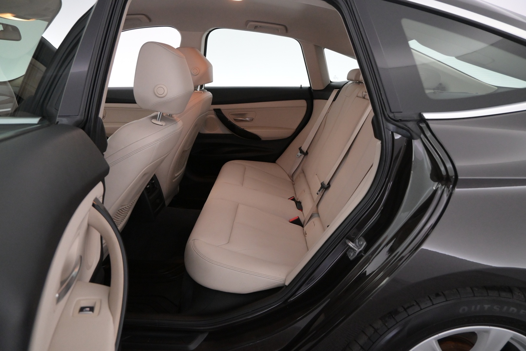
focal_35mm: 24
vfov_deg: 53.1
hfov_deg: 73.7
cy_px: 176
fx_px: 351
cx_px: 263
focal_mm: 16
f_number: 4.5
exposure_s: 1/80
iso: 2500
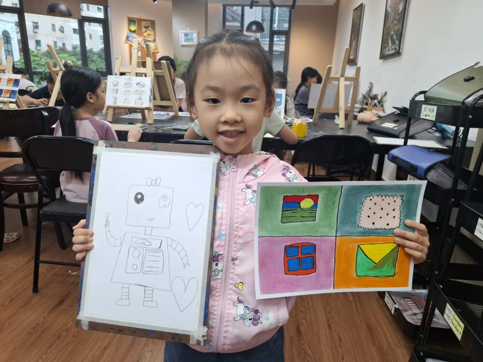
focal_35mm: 23
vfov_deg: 58.9
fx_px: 321
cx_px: 242
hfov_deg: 73.9
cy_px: 181
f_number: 1.8
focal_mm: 5.54
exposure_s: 1/100
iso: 100
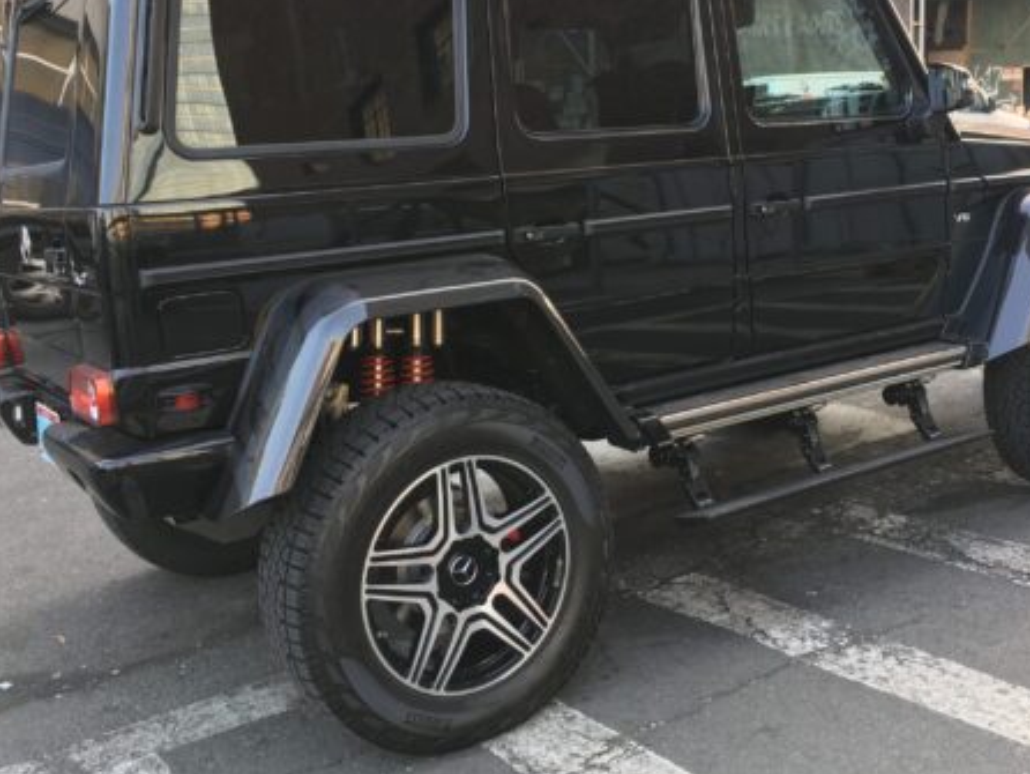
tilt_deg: -7.2
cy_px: 280
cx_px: 573
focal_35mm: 39
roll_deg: +0.5
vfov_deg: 36.6
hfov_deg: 47.8
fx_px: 1161
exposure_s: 1/40
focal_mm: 4.15
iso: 25
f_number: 2.2
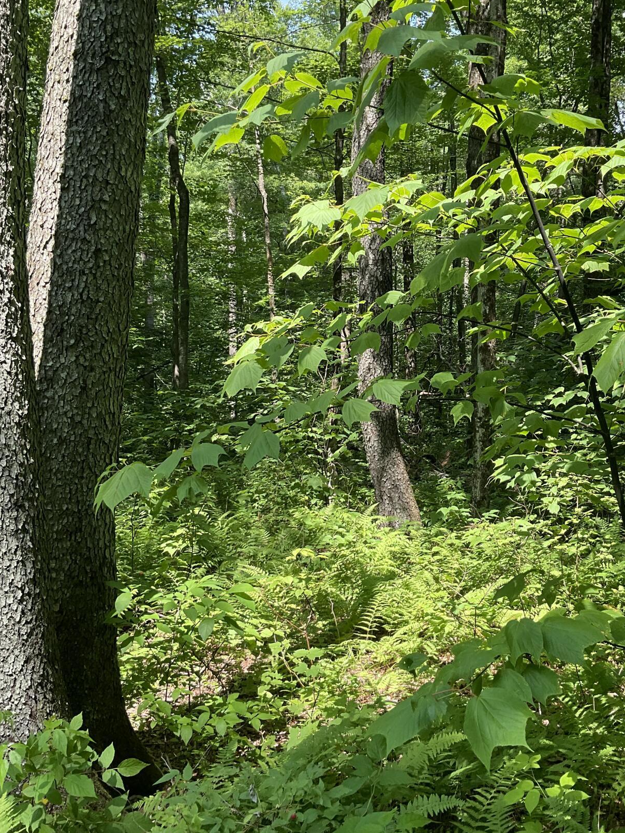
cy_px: 391
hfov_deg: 39.6
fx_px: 867
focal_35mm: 36
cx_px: 351
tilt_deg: -3.6
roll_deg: -1.1
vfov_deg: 51.3
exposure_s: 1/190
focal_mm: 3
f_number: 1.8
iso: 16
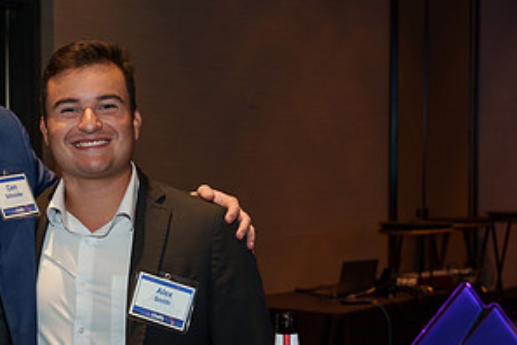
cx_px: 91
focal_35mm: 78
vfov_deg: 17.5
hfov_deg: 25.5
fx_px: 1120
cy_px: 229
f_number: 4.5
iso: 1250
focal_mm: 40
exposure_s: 1/60
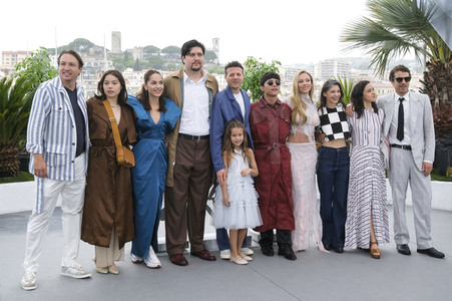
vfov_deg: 30.5
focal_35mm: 44
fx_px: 552
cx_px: 226
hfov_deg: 44.5
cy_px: 150
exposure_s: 1/200
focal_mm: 29.2
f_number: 6.4
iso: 400
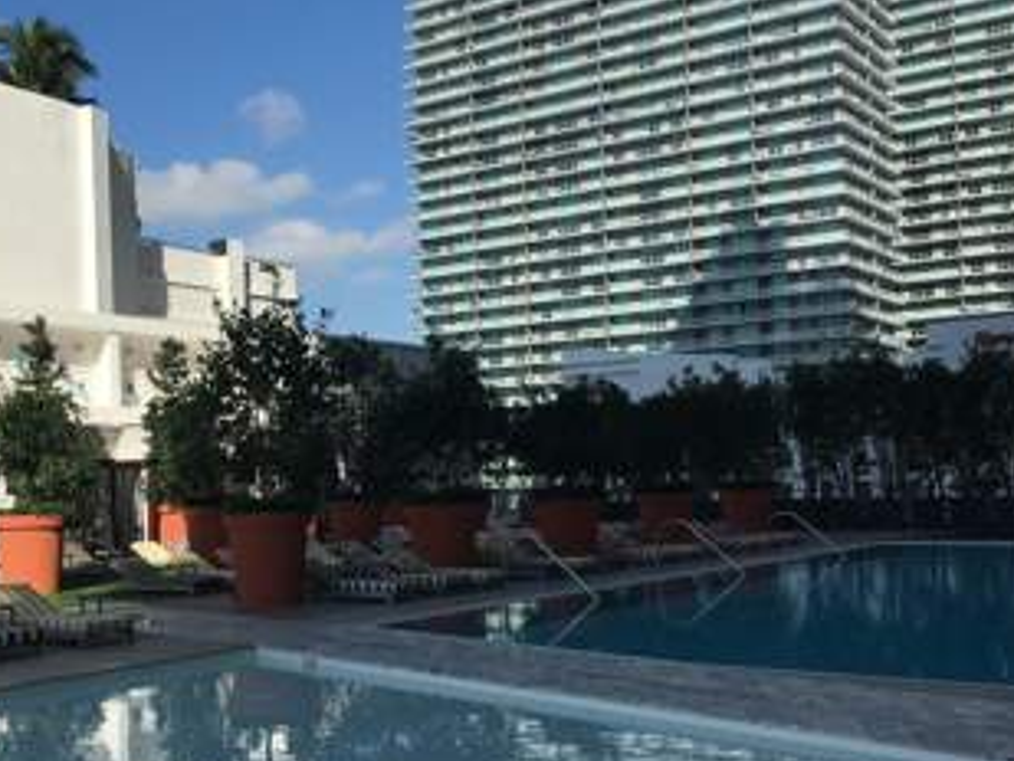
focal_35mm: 45
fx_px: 1319
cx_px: 272
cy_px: 449
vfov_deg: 32.1
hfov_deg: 41.0
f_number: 2.2
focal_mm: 4.15
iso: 25
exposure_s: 1/2481
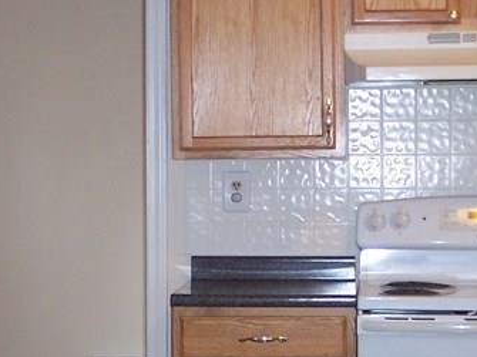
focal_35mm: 116
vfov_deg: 12.8
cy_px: 202
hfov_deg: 16.9
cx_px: 130
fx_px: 1598
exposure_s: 1/30
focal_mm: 8
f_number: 2.8
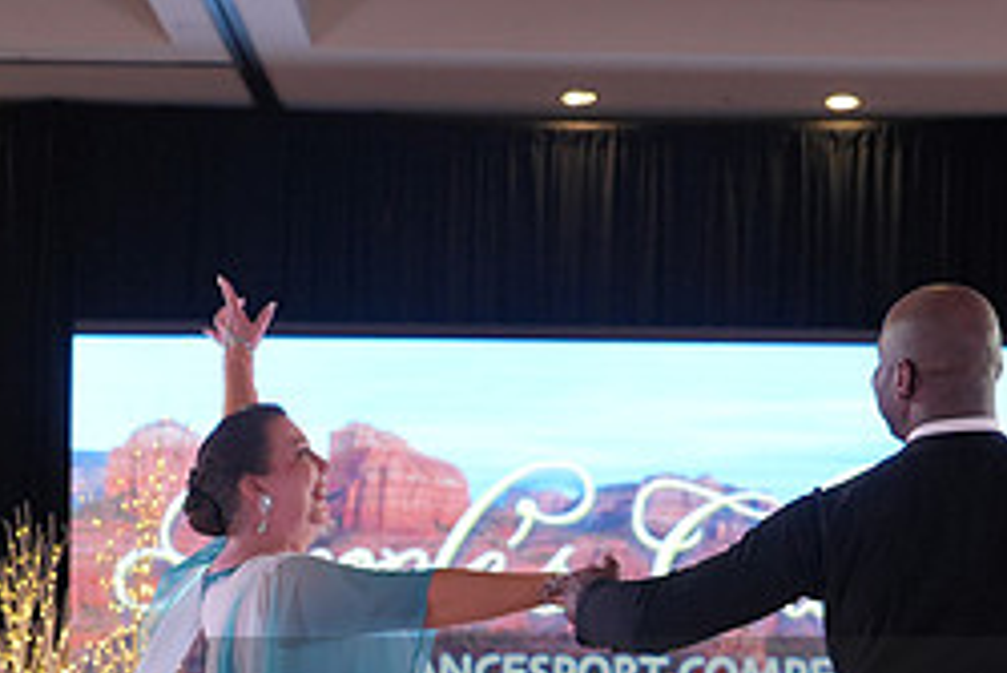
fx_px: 3247
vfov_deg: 11.6
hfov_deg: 17.6
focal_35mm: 116
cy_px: 744
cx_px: 640
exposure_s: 1/400
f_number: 4
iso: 1250
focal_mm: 50
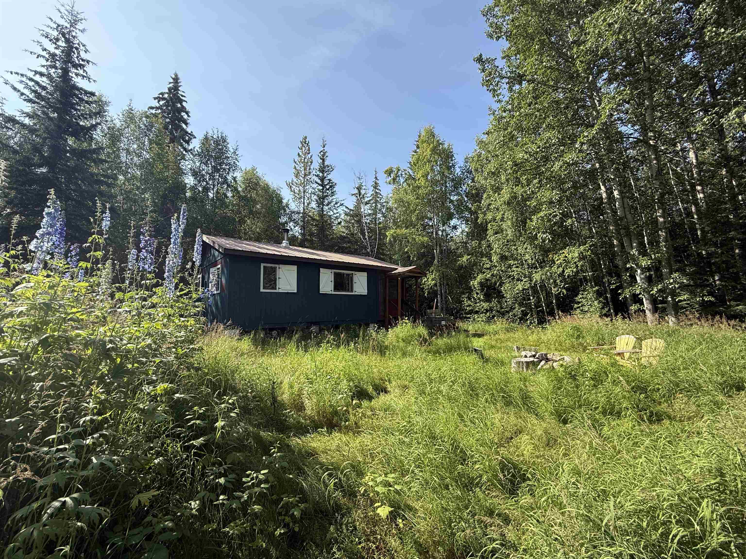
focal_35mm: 14
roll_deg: +0.4
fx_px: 302
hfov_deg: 102.1
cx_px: 373
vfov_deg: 85.7
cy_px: 280
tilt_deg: +5.2
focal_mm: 2.22
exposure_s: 1/888
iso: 64
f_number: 2.2
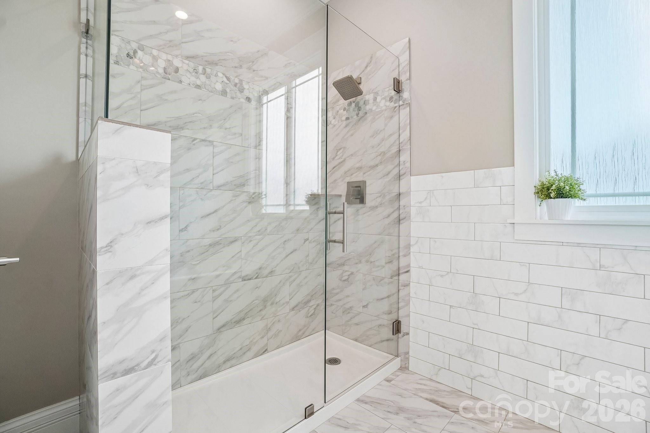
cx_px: 325
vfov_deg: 77.3
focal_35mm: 15
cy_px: 216
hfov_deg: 100.4
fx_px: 271
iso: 400
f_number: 8
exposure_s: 1/30
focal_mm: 10
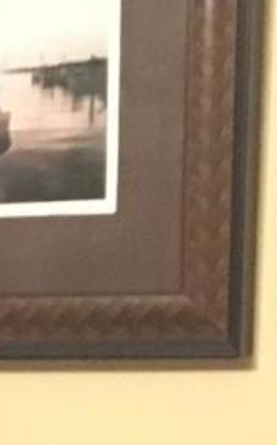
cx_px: -564
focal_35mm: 234
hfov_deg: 5.3
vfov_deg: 8.3
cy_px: 1024
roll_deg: +1.6
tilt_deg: -15.8
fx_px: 2831
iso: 250
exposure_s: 1/15
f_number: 2.2
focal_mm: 4.15
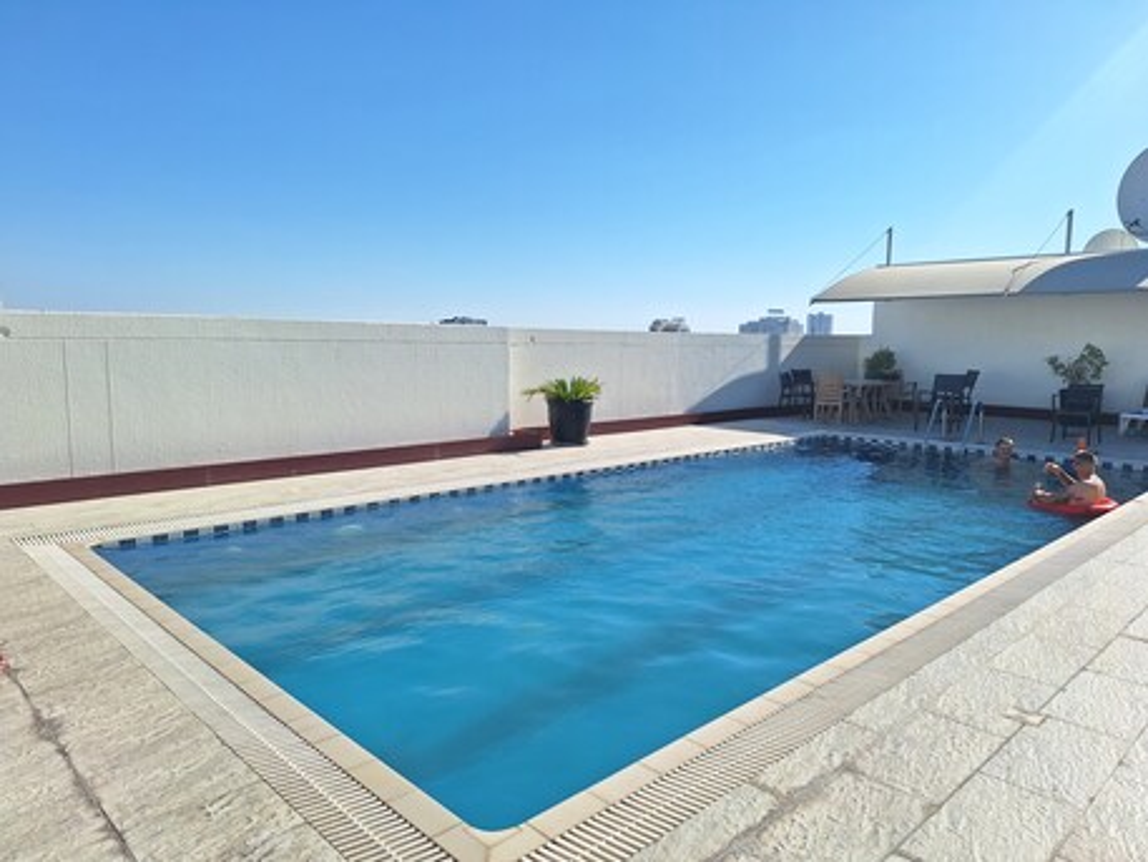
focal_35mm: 23
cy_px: 431
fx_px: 763
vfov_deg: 58.9
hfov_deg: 73.9
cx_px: 574
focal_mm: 5.54
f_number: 1.8
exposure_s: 1/3356
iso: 40
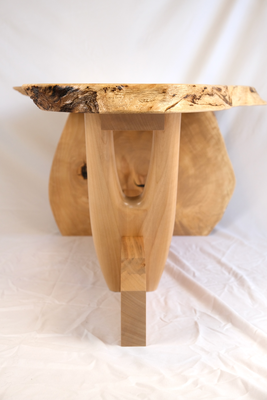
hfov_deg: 25.1
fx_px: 601
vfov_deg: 36.9
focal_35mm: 54
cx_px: 134
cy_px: 200
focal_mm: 35.8
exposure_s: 1/125
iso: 640
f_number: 5
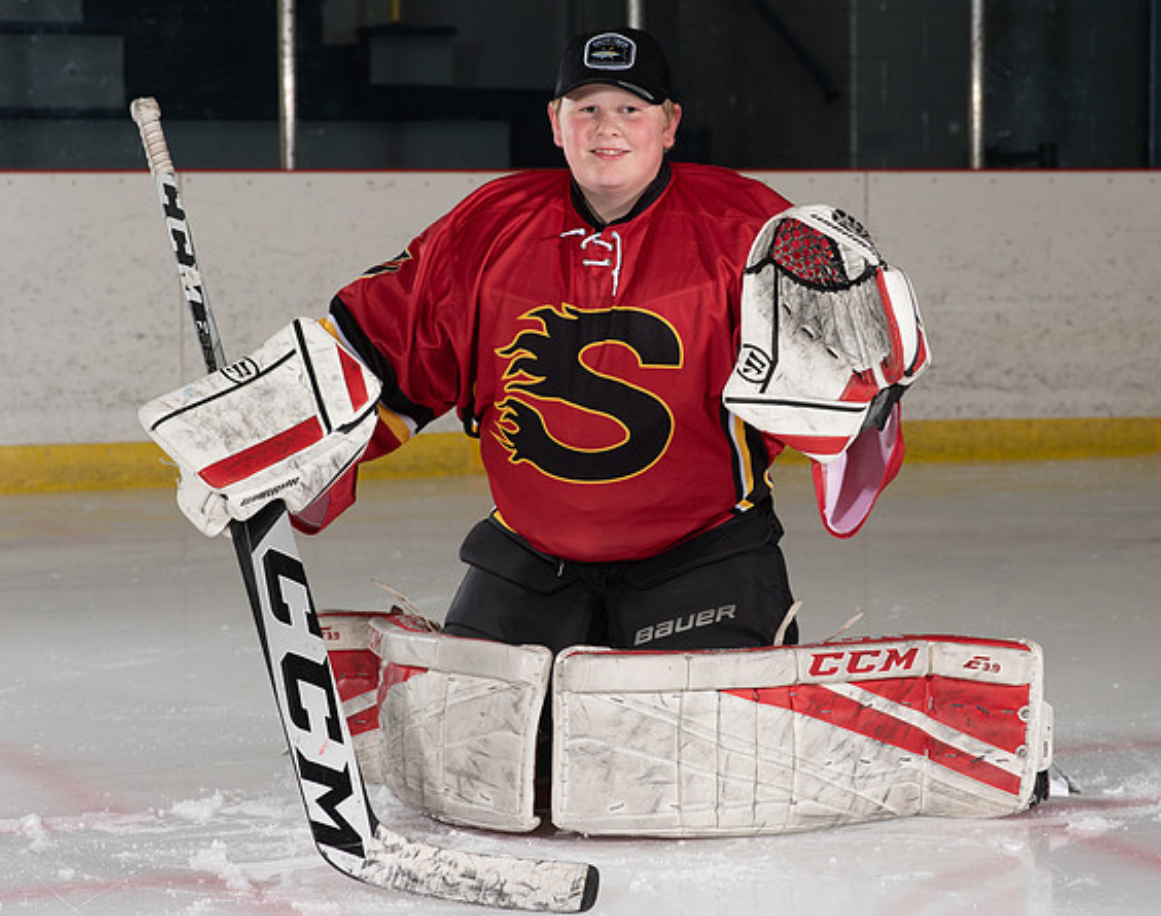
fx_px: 3589
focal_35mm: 105
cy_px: 443
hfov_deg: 18.4
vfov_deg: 14.5
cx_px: 585
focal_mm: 85
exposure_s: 1/200
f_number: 7.1
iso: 500
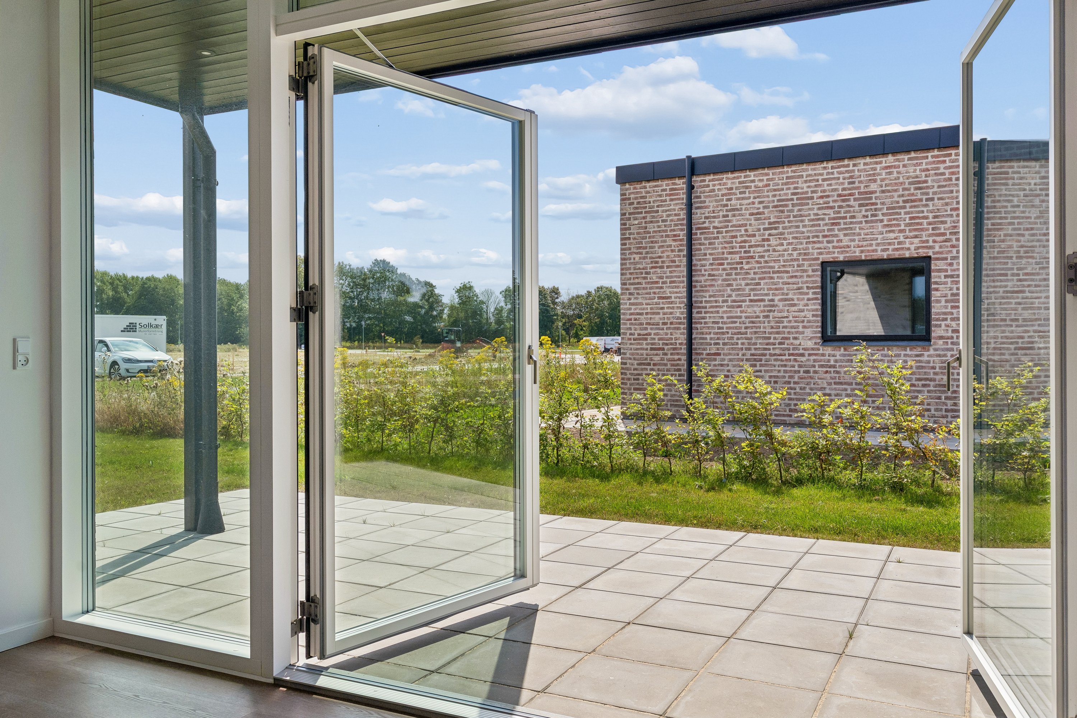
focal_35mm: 30
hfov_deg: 62.8
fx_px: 882
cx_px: 538
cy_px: 359
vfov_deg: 44.3
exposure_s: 1/800
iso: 200
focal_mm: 29.5
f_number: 8
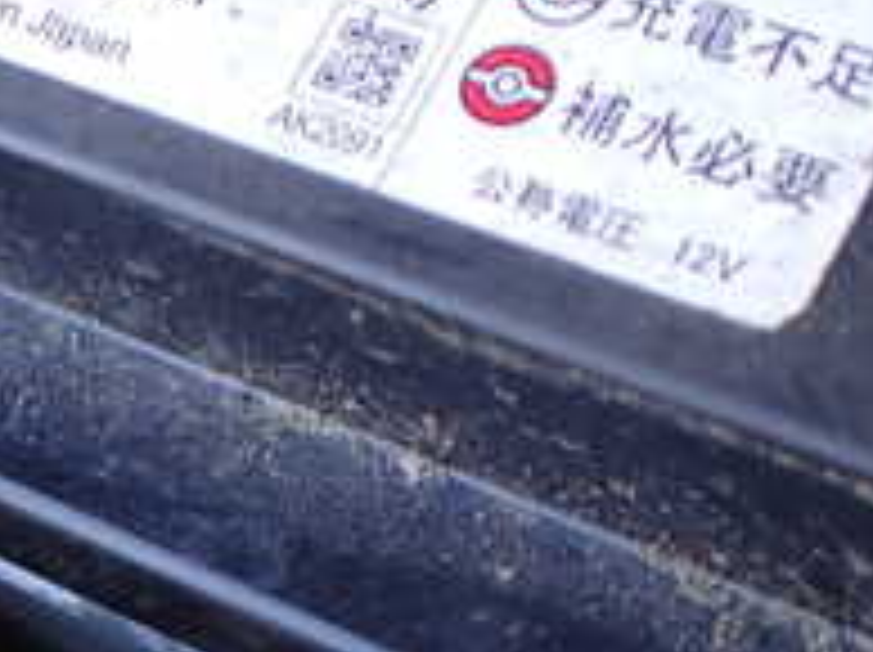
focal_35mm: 93
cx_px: -243
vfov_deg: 15.4
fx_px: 2343
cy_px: 733
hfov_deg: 19.6
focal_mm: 5.4
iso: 160
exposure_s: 1/125
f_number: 2.3
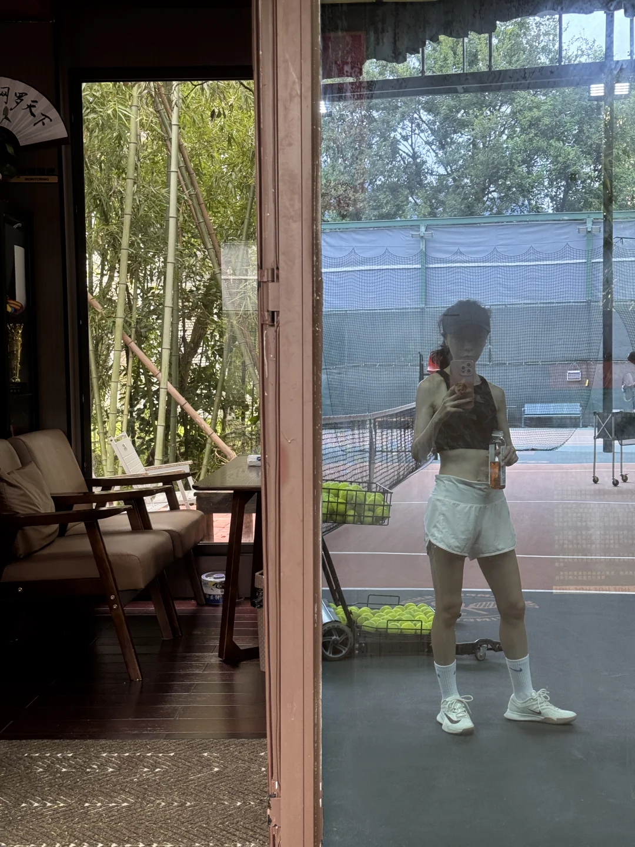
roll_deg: +0.1
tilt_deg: -2.7
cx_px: 318
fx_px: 1174
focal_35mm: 48
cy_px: 424
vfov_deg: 39.7
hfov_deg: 30.3
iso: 80
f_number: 1.78
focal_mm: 6.76
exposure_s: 1/100
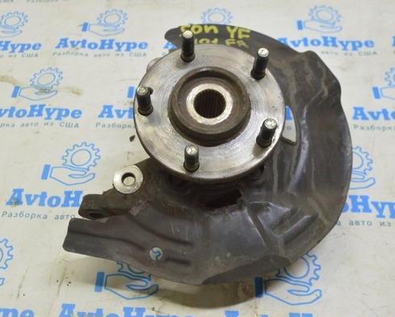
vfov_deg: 35.2
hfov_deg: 43.1
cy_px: 159
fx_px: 498
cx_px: 167
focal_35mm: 43
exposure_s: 1/20
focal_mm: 23
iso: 400
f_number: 5.6
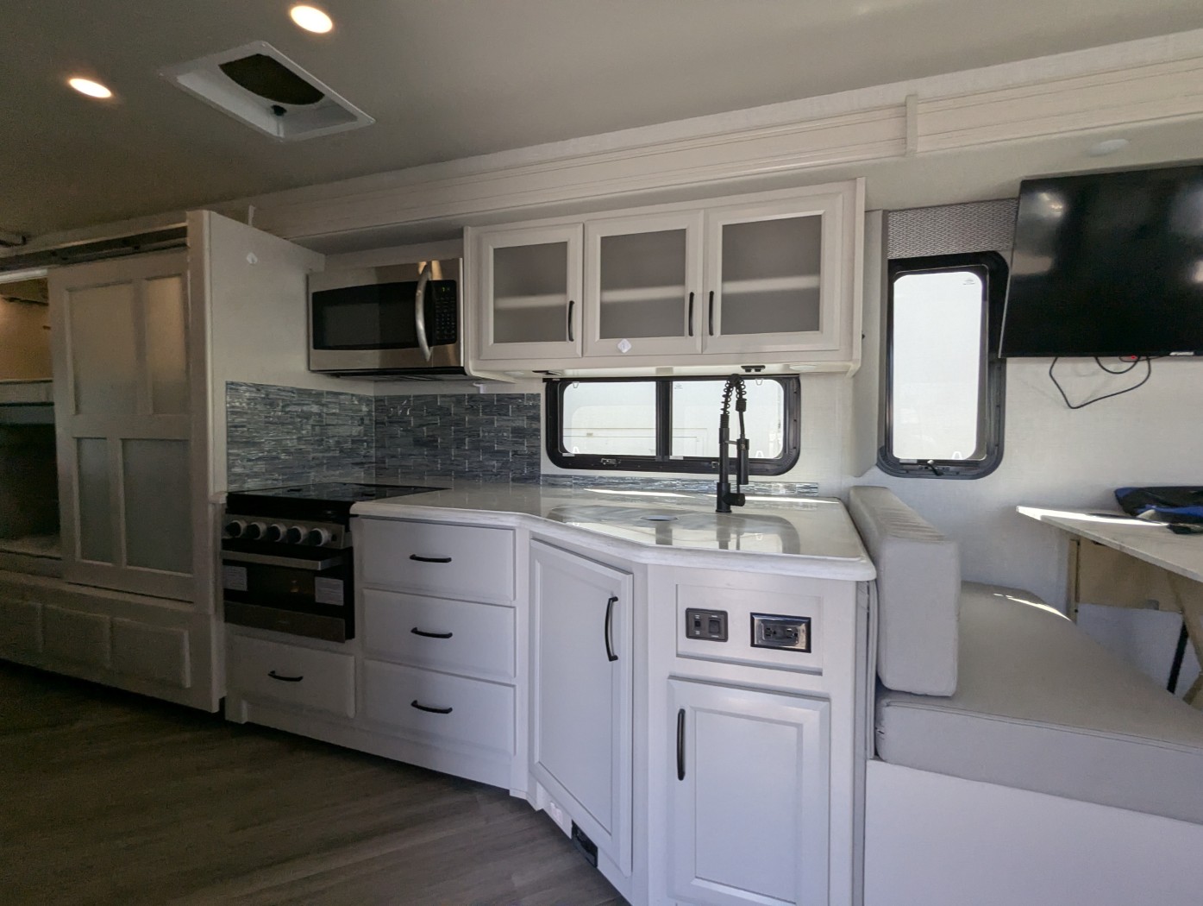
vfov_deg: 78.2
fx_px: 557
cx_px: 602
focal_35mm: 16
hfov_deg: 94.4
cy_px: 453
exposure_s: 1/233
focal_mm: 2.35
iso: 221
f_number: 2.2
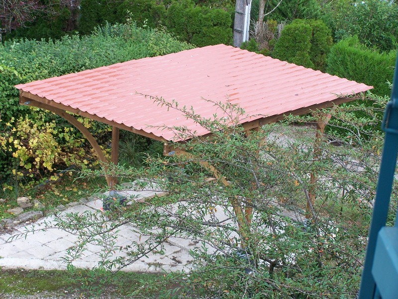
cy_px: 150
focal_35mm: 82
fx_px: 943
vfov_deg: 18.0
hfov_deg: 23.8
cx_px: 199
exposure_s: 1/125
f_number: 3.2
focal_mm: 13.7
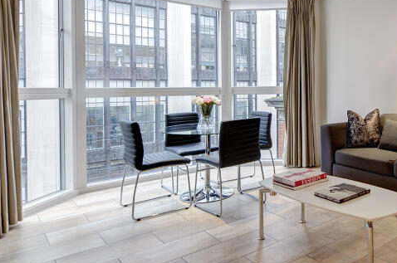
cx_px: 316
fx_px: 330
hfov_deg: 57.5
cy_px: 104
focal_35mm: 30
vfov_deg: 43.2
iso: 400
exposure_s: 1/30
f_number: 5.6
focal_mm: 14
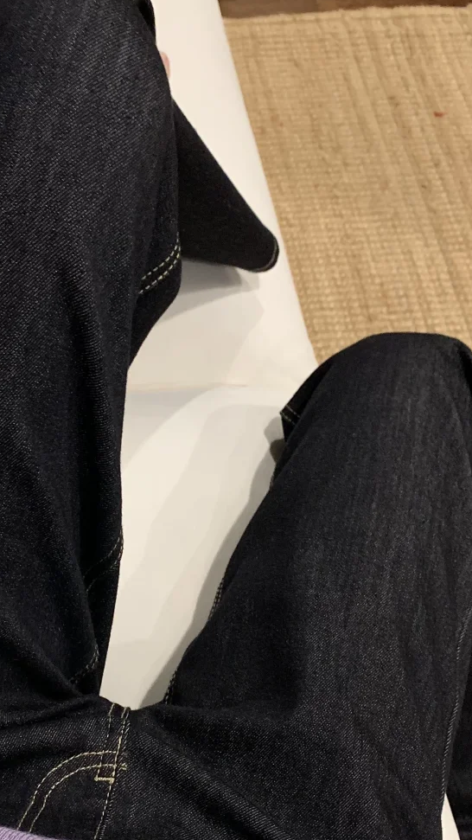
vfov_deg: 47.7
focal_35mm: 42
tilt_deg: -62.0
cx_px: 142
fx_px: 935
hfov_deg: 28.1
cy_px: 543
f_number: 1.8
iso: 400
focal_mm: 4.25
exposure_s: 1/39
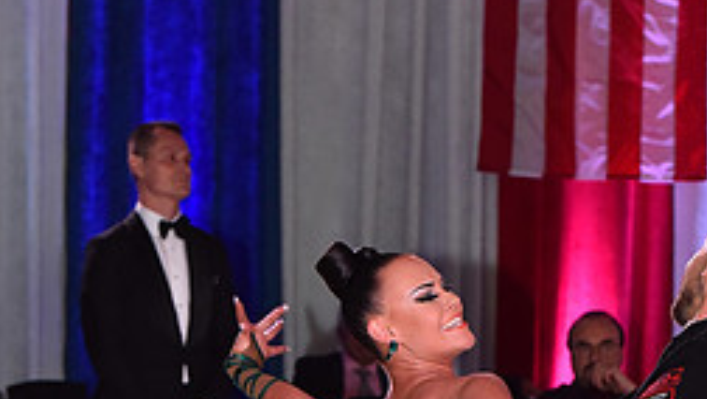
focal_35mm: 301
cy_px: 663
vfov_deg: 4.0
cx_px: 490
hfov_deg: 7.2
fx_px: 5645
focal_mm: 125
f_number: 6.3
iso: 2500
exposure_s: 1/320
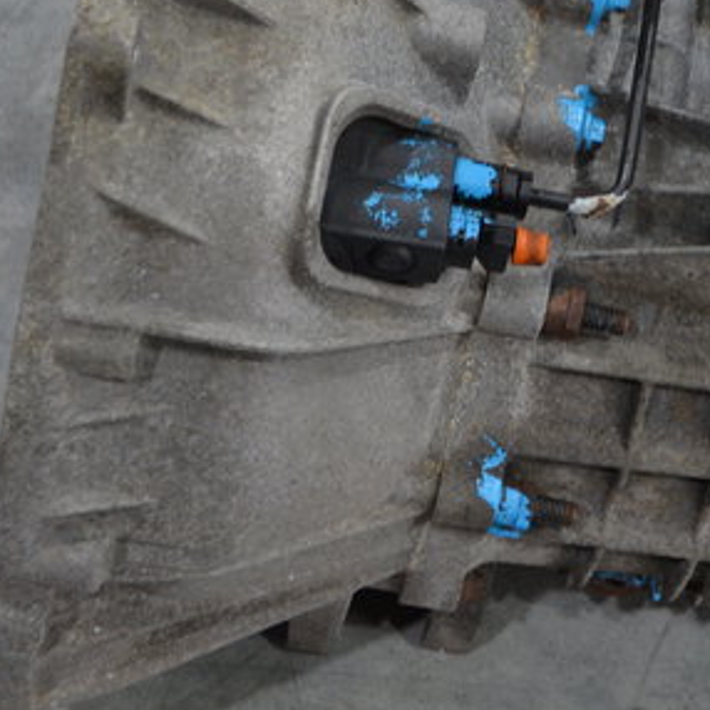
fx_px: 2112
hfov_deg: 18.8
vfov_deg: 19.0
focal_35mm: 91
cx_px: 606
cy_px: 231
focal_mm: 20
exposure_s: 1/60
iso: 640
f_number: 4
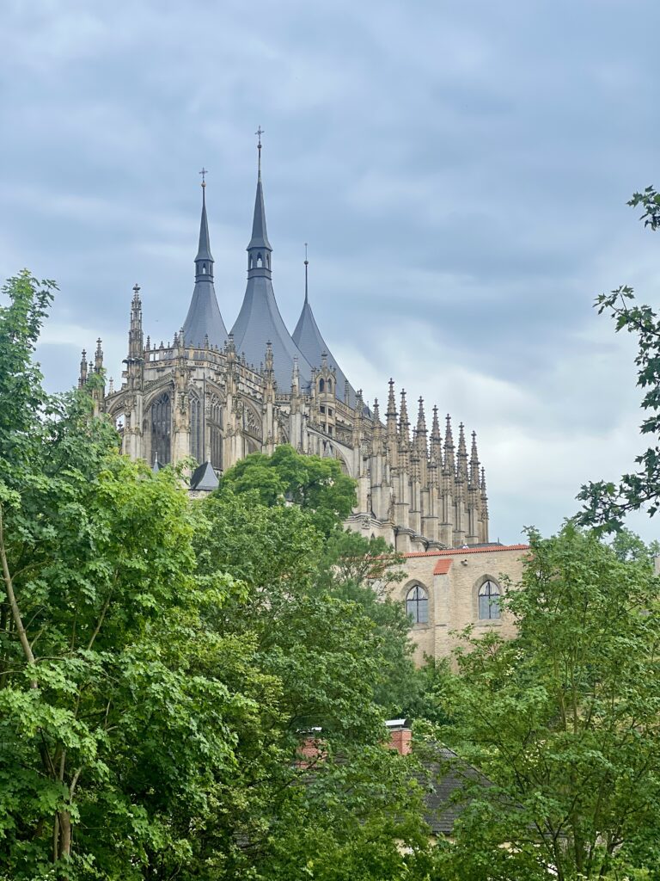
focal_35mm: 77
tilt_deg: +13.1
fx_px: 1957
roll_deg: +0.5
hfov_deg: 19.1
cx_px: 330
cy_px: 440
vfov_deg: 25.3
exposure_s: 1/240
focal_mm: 9
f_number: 2.8
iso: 32
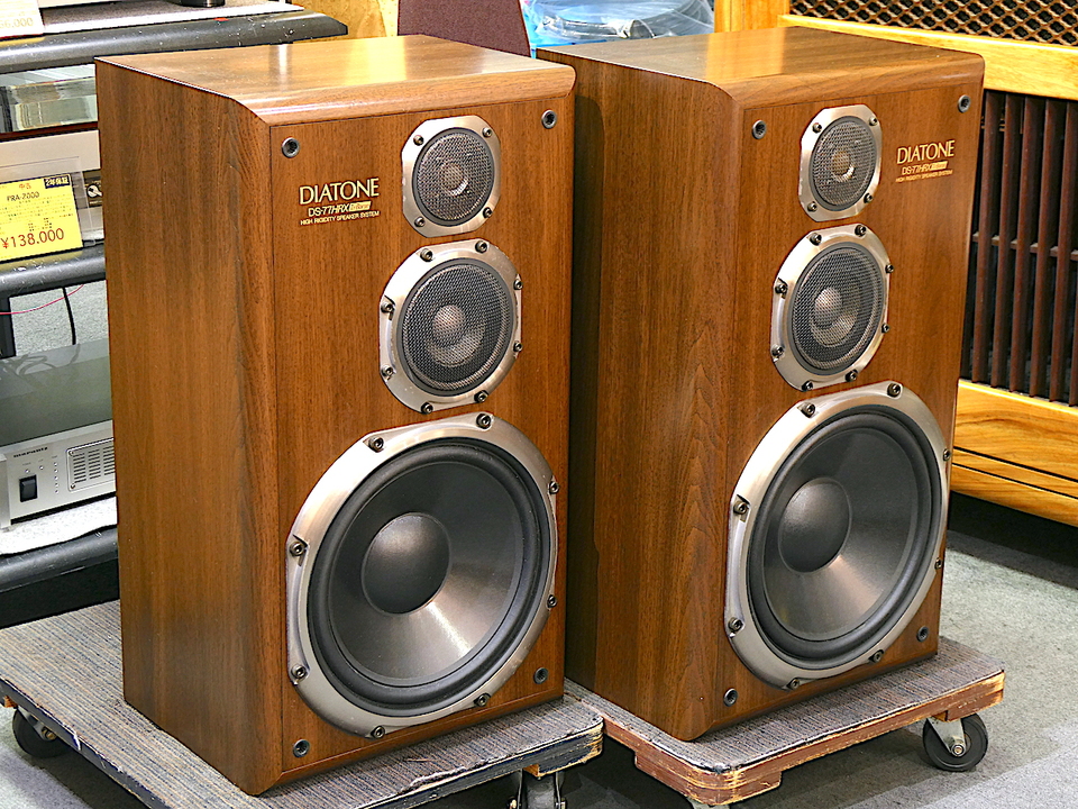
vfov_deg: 22.6
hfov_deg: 29.8
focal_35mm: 65
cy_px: 404
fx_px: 2024
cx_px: 539
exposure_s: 1/1.6
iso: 100
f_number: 4.4
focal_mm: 11.7
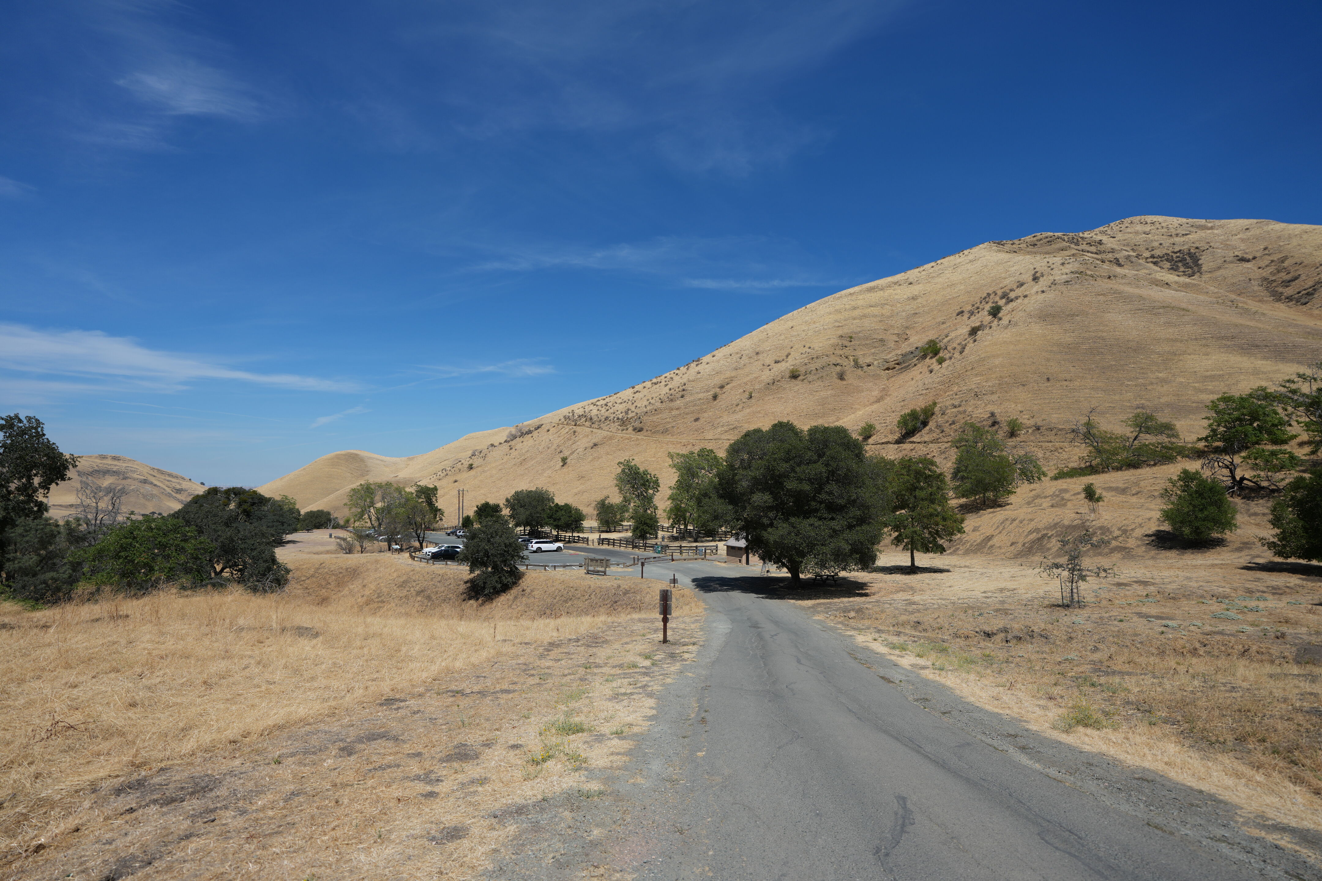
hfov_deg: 96.7
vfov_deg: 73.7
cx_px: 661
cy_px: 440
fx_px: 588
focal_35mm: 16
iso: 100
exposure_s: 1/3200
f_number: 2.8
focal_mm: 16
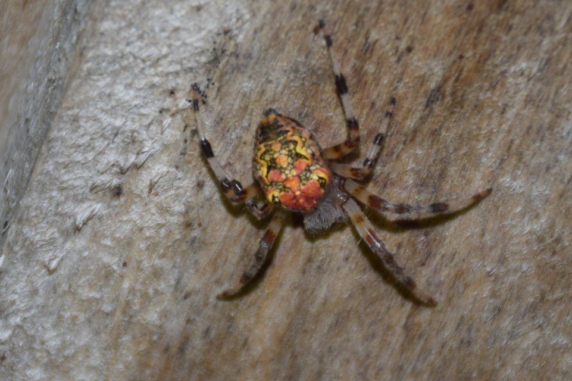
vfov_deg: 6.5
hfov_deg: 9.8
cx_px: 286
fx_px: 3335
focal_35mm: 210
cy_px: 190
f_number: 5.6
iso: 320
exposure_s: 1/60
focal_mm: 140
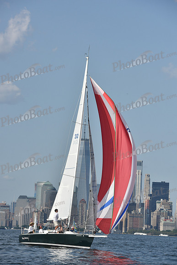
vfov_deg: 13.2
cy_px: 132
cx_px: 88
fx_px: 1142
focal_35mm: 155
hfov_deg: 8.9
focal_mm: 155
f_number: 9
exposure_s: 1/1250
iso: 250
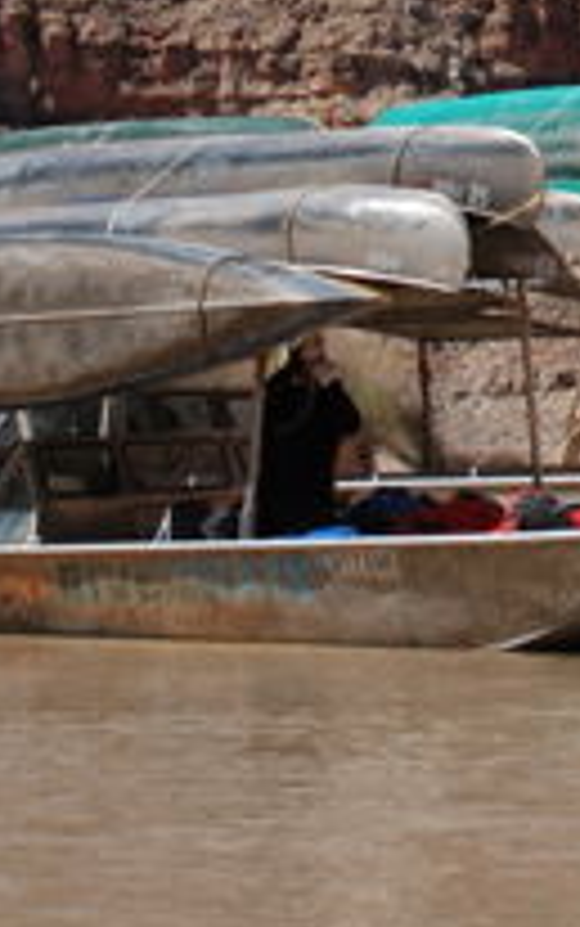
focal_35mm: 285
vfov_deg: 7.3
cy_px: -187
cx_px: 1034
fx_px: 7198
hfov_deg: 4.6
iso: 250
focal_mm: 48
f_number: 7.1
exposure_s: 1/200
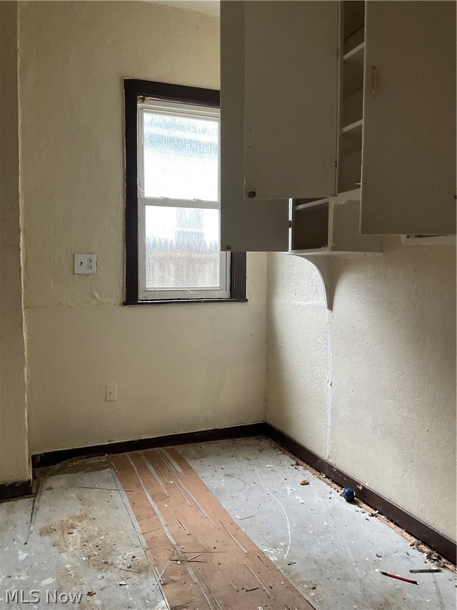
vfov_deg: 61.7
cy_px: 305
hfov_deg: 48.2
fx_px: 510
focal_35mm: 29
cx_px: 228
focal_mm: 3
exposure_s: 1/60
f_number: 1.8
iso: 160
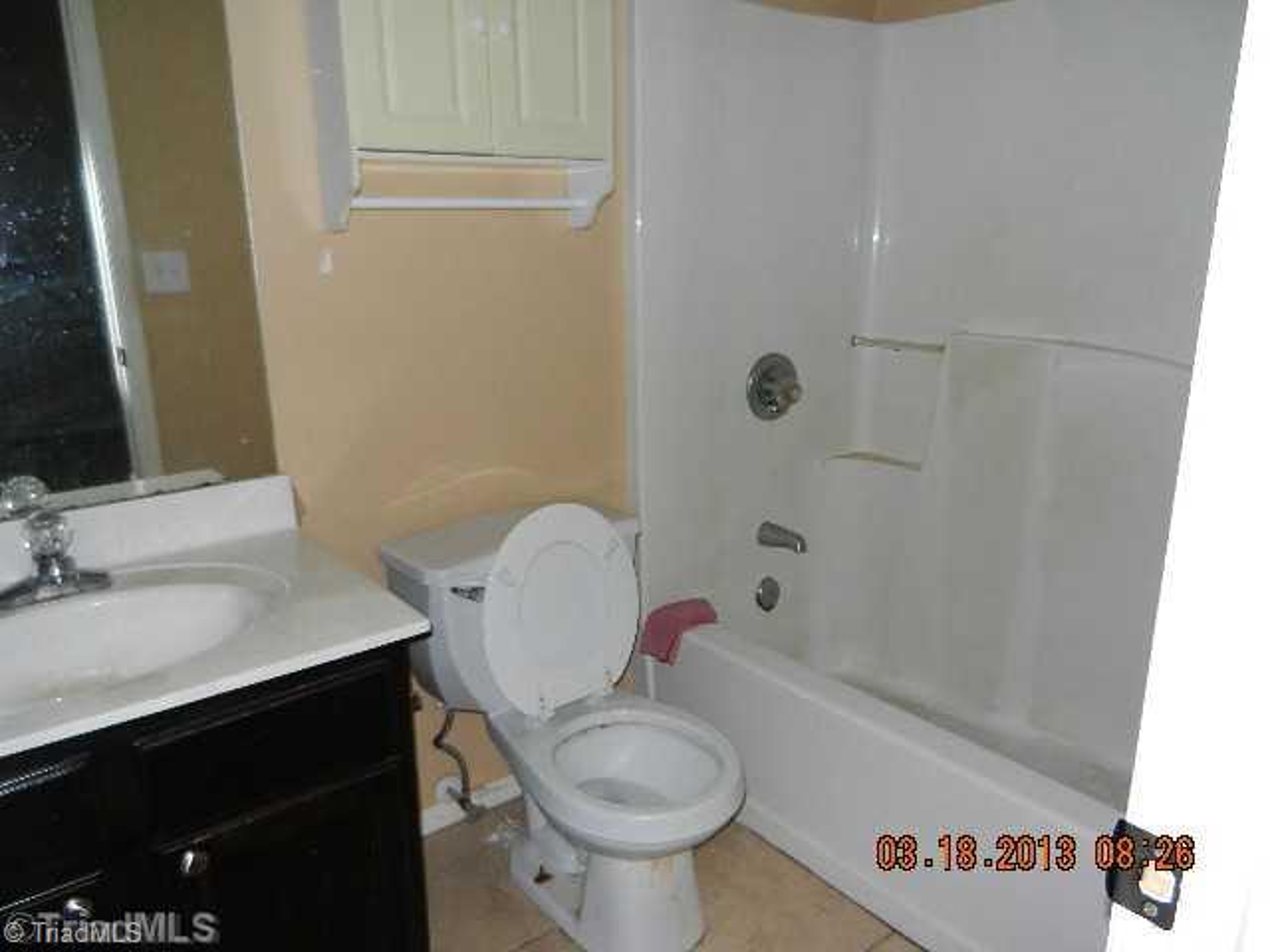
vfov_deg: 54.9
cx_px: 635
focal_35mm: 25
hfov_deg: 69.4
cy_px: 476
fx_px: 917
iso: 200
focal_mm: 4.5
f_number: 3.5
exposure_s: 1/30
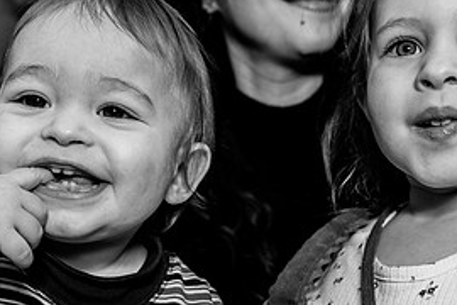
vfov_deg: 19.0
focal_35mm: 71
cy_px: 240
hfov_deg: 28.4
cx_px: 208
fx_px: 901
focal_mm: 33
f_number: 4
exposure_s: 1/250
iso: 250
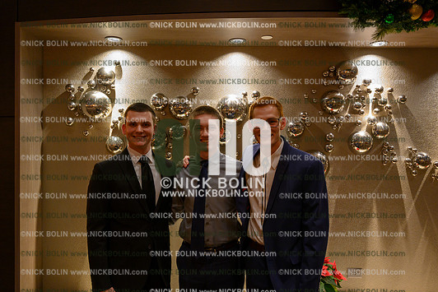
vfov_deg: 43.6
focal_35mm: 30
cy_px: 158
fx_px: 365
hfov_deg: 61.9
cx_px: 212
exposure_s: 1/30
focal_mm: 27.5
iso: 4000
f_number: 4
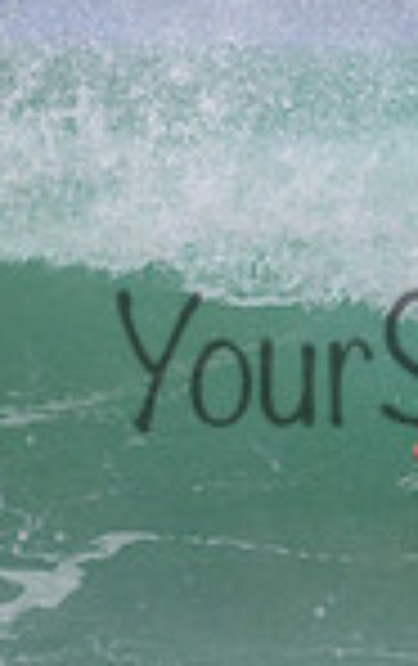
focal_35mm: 3195
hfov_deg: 0.4
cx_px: 580
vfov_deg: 0.7
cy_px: 322
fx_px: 58010
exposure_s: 1/2000
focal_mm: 800
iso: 1000
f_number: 11
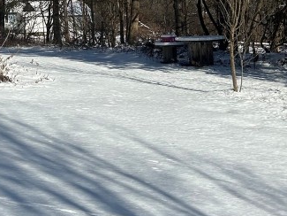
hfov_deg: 22.2
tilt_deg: +5.6
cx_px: -45
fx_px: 680
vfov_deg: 17.6
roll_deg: +2.1
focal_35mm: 82
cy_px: -4
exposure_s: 1/7463
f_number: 1.5
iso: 50
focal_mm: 5.7
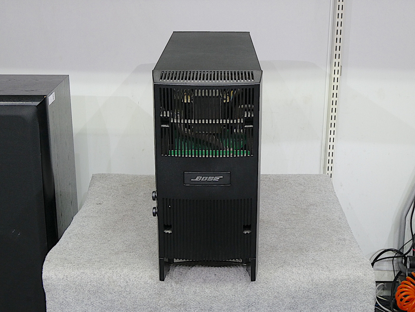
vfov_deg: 29.1
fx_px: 599
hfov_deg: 38.2
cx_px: 208
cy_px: 156
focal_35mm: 50
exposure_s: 1/10
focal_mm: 9
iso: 200
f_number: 4.1
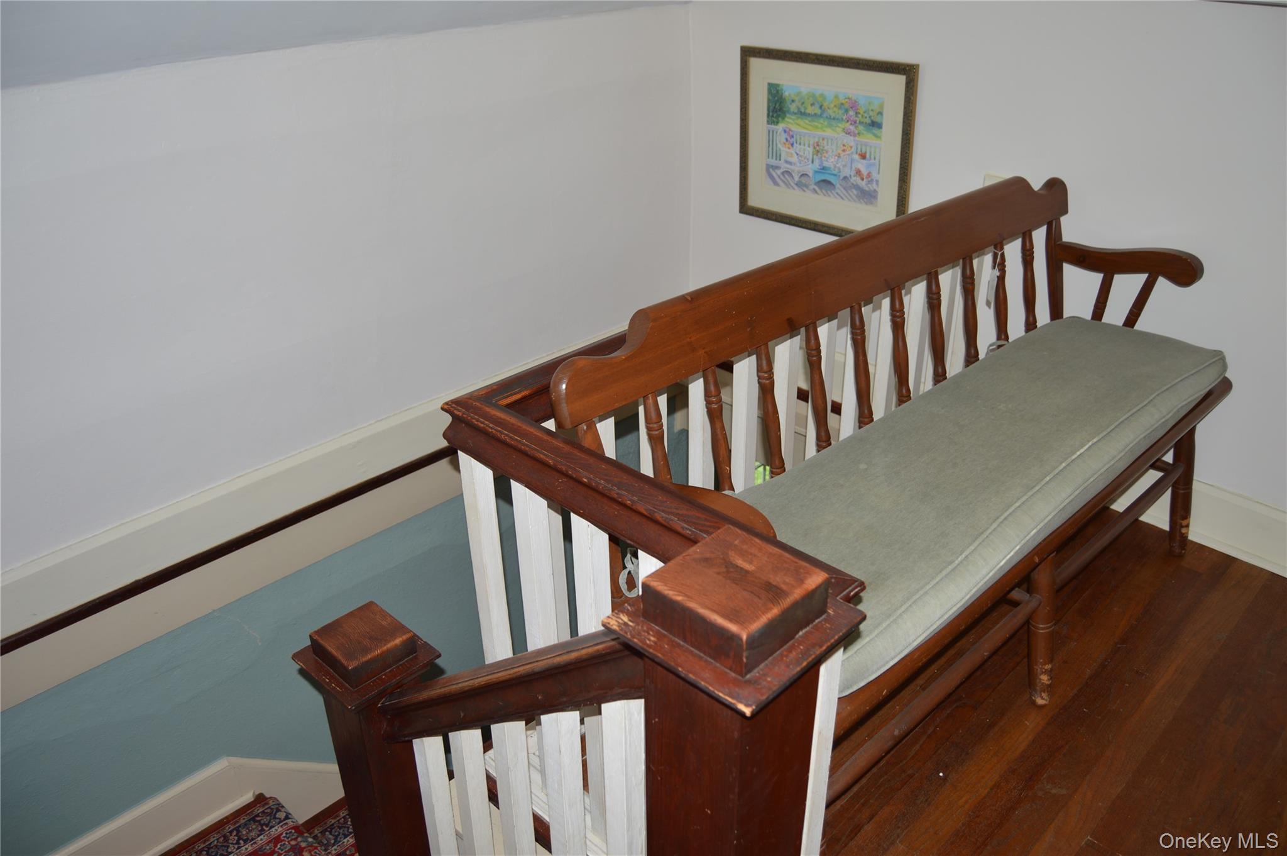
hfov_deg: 67.4
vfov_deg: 47.8
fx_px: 964
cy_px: 428
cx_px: 644
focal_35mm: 27
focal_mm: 18
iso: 100
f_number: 4
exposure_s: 1/60
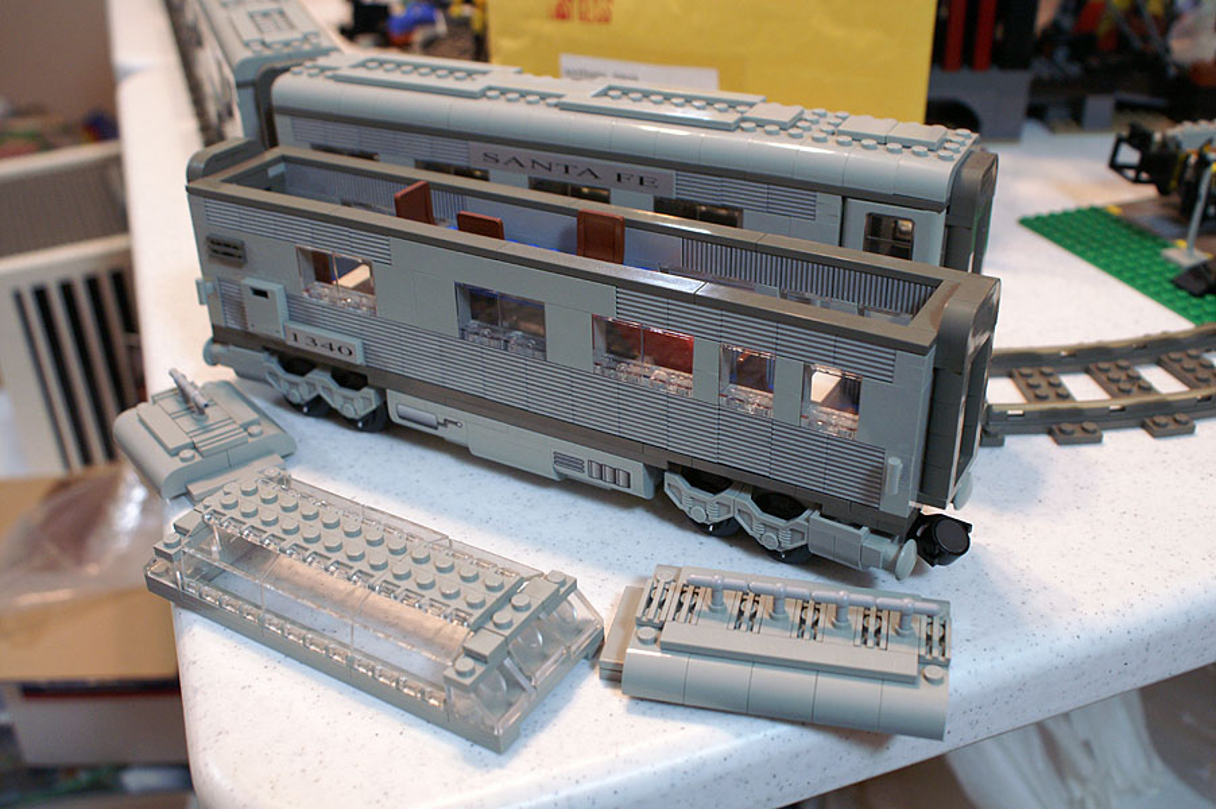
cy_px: 404
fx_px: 1215
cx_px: 608
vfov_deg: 36.8
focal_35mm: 36
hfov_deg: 53.2
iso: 800
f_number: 4.5
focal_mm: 24
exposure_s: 1/40
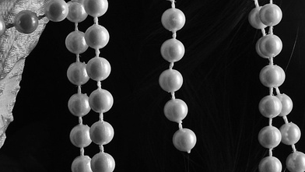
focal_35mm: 294
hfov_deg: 7.0
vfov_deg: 4.1
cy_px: -7
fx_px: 2379
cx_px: 688
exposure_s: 1/30
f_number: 8
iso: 200
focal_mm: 28.9
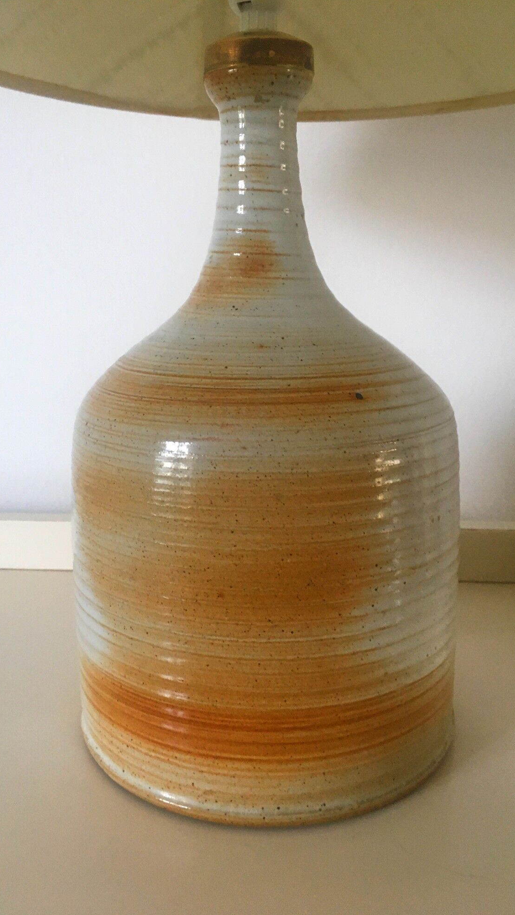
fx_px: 777
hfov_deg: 36.7
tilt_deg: -13.8
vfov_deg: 61.0
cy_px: 461
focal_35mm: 32
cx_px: 244
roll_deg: +1.1
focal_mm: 4.15
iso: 125
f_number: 2.2
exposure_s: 1/33
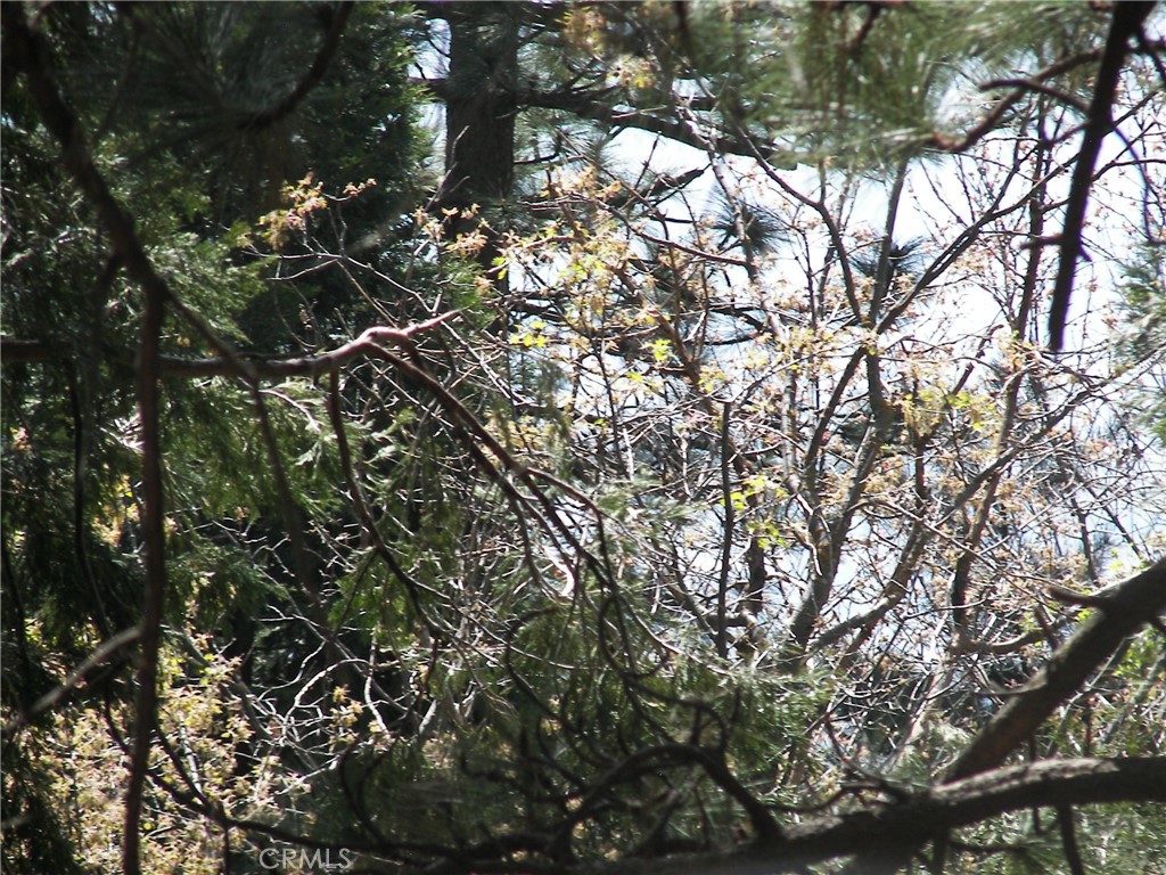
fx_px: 11857
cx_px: 583
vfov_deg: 4.2
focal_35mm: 352
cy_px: 438
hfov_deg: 5.6
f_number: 3.6
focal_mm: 58.5
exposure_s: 1/250
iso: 50
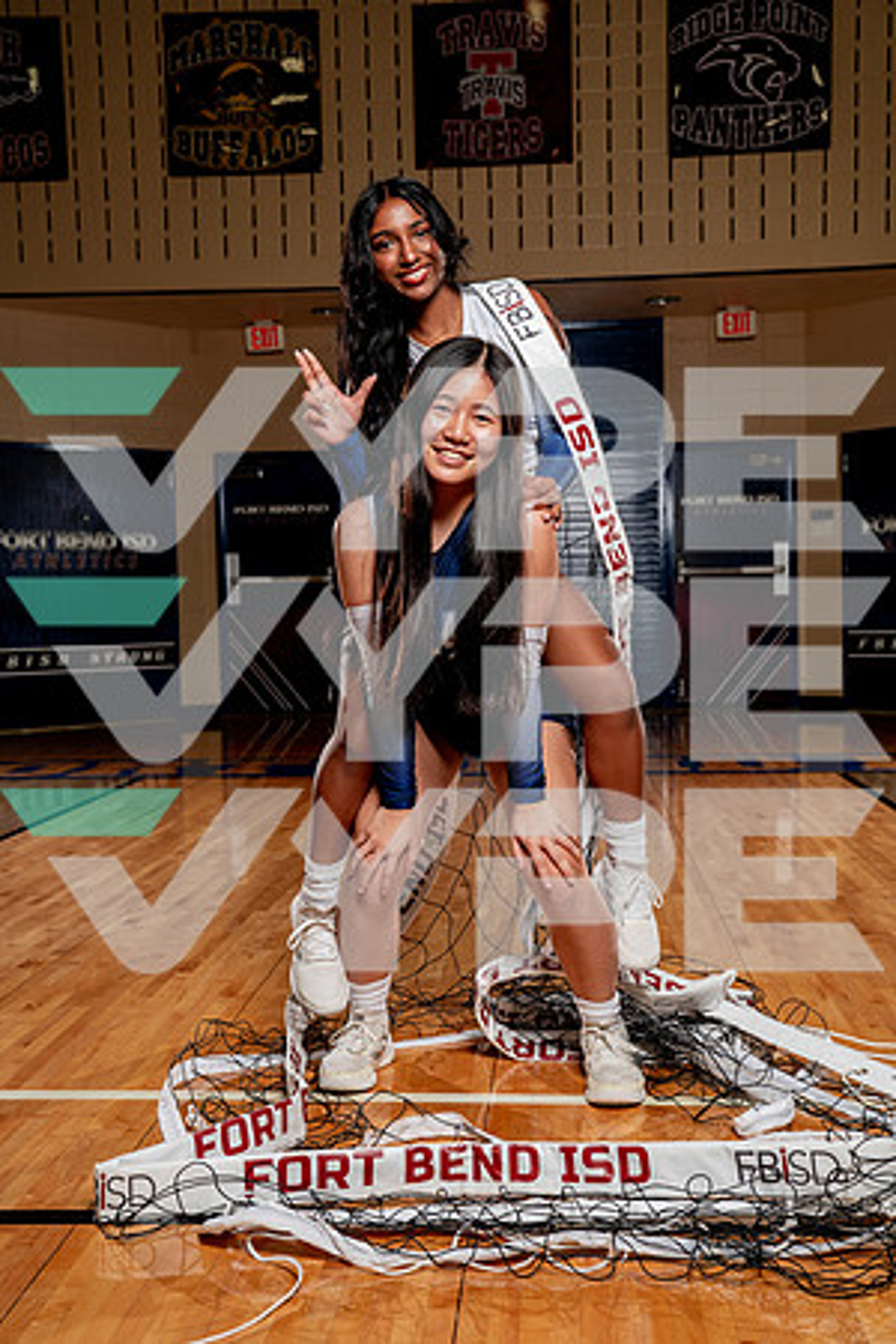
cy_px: 672
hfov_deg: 32.6
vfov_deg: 47.4
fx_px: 1531
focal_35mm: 41
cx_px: 448
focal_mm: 41
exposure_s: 1/250
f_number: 5.6
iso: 200
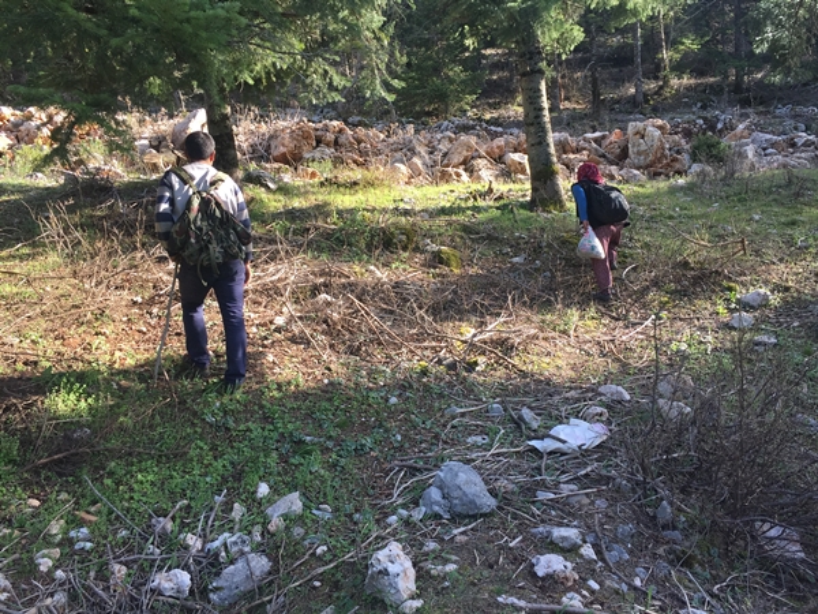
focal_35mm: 29
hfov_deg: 61.7
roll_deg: +5.6
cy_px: 307
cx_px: 409
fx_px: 685
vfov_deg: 48.2
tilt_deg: -2.0
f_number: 2.2
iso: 32
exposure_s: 1/244
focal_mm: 4.15
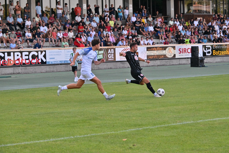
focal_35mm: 125
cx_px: 114
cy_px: 76
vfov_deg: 11.0
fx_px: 795
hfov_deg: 16.4
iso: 3200
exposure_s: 1/1250
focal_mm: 125
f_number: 10
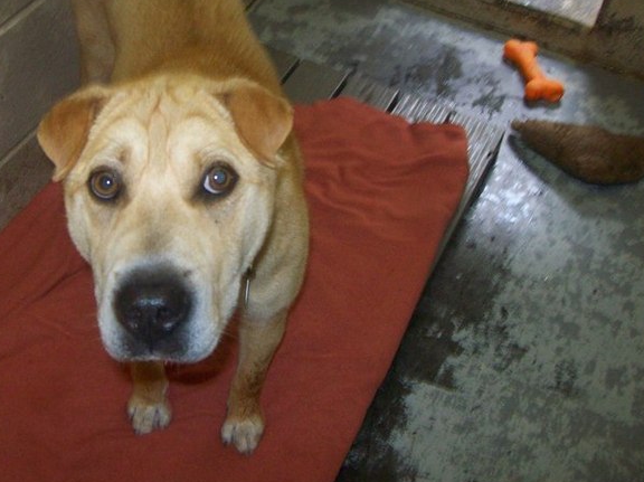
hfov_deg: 39.4
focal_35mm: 48
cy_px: 183
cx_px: 242
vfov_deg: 30.1
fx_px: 892
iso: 200
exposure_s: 1/64
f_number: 2.7
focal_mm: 6
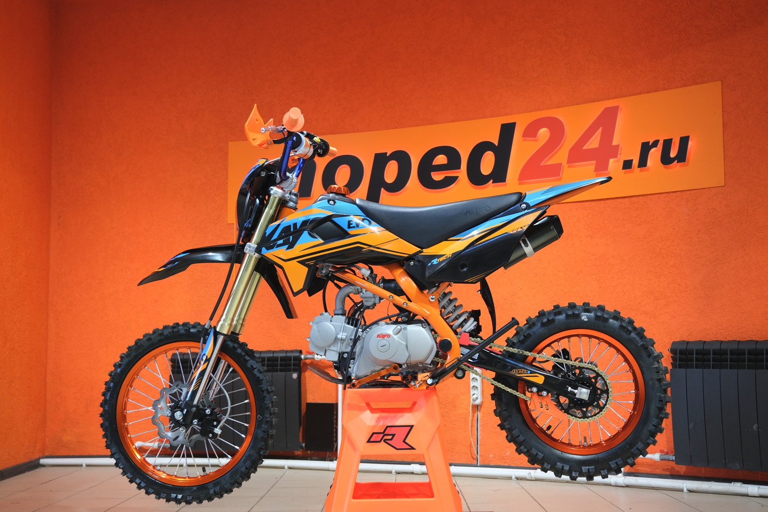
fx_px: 939
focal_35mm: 44
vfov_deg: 30.5
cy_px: 256
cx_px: 384
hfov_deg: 44.5
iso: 1000
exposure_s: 1/60
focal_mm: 29.2
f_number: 4
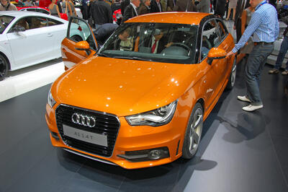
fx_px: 264
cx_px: 144
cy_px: 96
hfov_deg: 57.3
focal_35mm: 33
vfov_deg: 39.9
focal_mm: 22
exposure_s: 1/100
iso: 200
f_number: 5
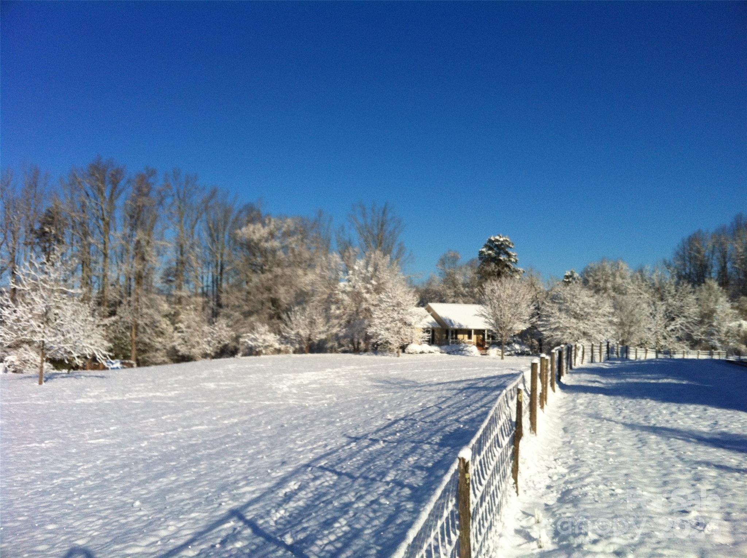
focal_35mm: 35
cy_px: 279
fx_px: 754
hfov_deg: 52.7
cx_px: 374
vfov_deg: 40.6
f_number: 2.8
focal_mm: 3.85
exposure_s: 1/3016
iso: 80
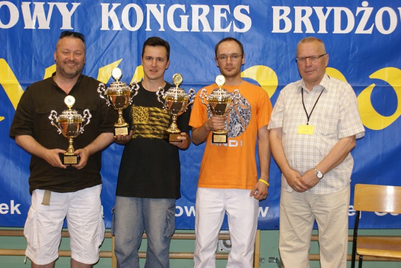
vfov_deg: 25.8
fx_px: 585
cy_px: 134
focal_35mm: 52
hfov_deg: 37.8
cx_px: 200
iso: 400
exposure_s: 1/30
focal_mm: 35
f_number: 5.6
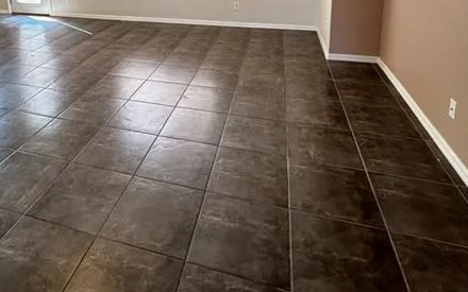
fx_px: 344
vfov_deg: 40.0
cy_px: -4
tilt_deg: -8.7
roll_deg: +2.3
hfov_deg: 66.8
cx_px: 163
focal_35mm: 27
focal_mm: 2.22
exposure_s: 1/60
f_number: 2.2
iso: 160
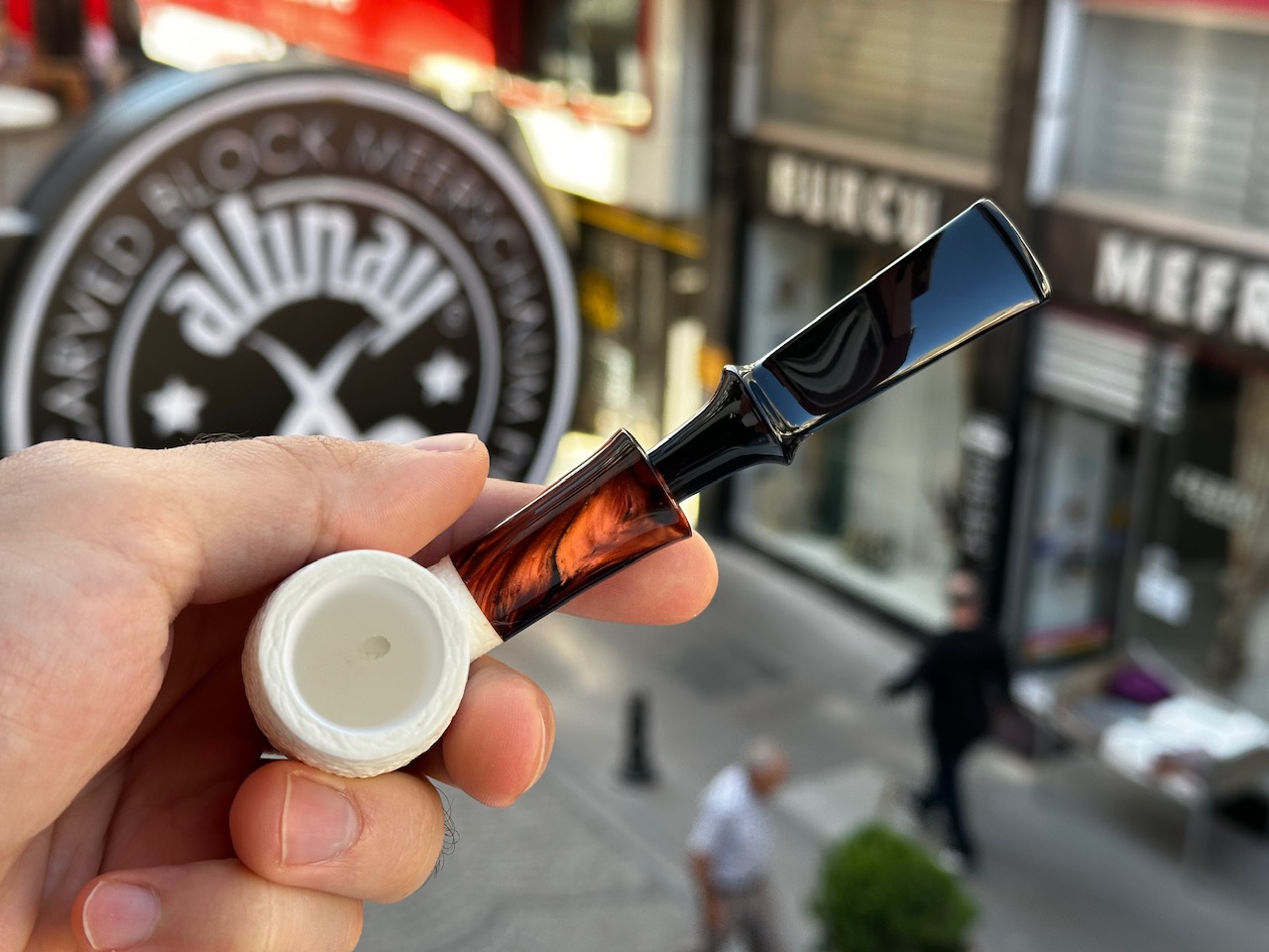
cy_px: 476
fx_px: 1760
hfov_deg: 39.7
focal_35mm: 48
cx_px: 634
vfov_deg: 30.3
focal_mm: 6.86
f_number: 1.78
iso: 64
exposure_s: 1/313
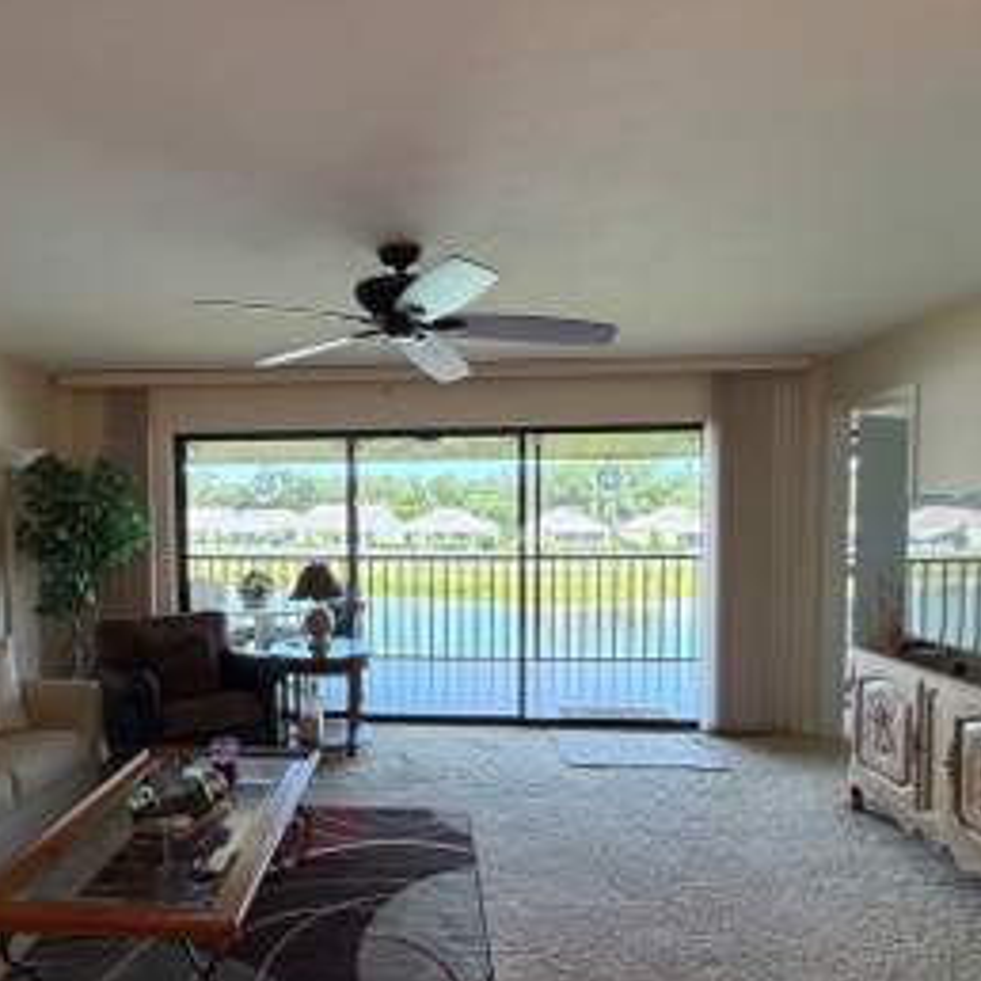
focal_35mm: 23
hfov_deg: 66.4
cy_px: 551
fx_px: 737
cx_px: 376
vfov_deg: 67.0
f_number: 2.2
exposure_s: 1/120
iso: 250
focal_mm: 2.22
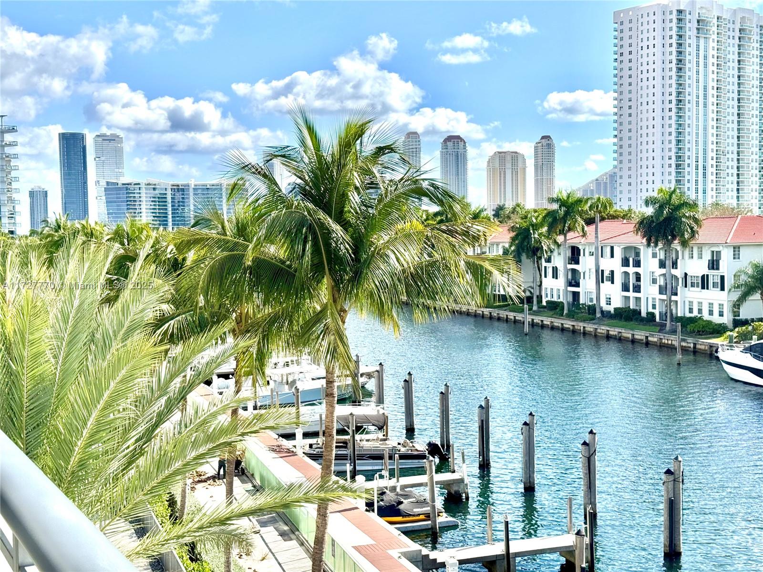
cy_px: 286
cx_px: 382
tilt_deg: -5.0
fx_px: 1058
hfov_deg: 39.7
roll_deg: +1.0
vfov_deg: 30.3
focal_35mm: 48
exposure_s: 1/4608
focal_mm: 6.76
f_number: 1.78
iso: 64
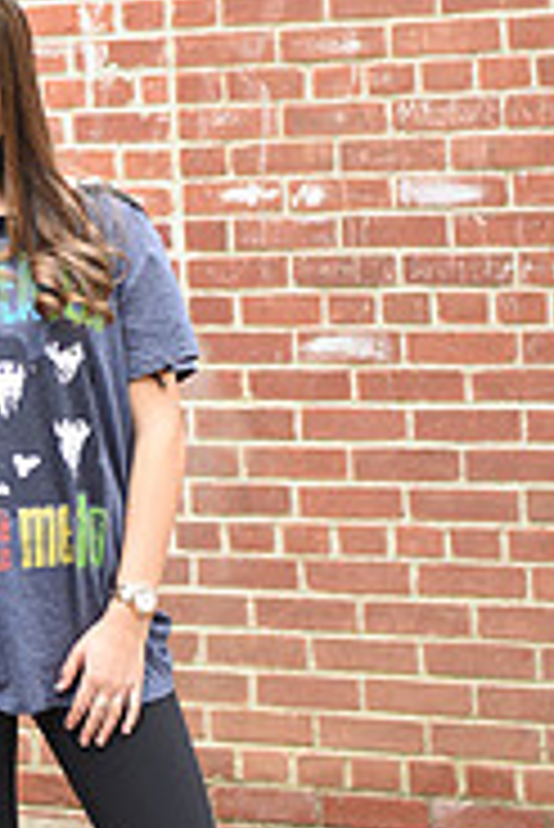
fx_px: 3986
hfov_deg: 7.9
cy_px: 180
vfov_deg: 11.8
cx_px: -38
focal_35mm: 173
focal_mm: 55
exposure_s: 1/500
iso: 500
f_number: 2.8
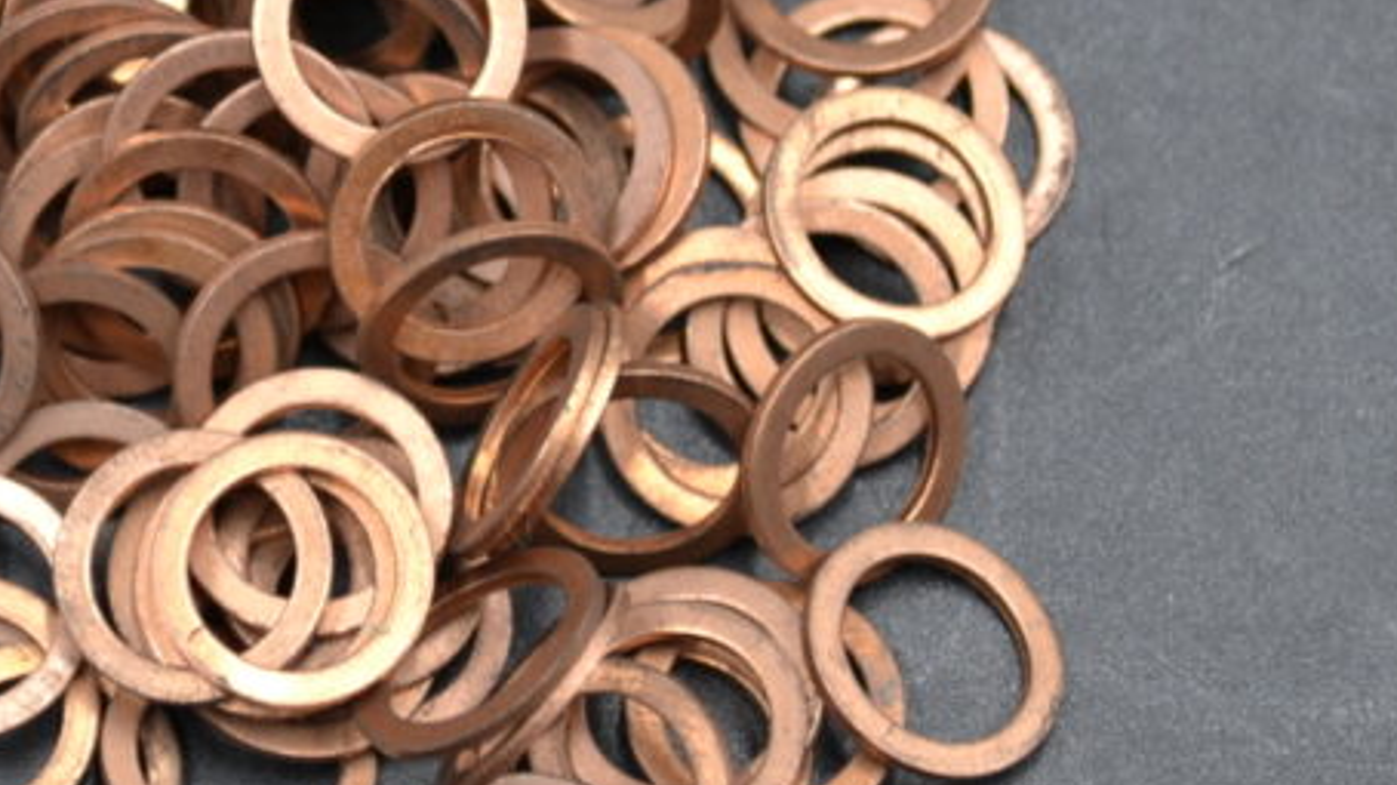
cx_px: 335
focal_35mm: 191
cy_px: 40
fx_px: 7073
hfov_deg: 11.3
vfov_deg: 6.3
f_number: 5.3
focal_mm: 46
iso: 400
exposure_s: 1/50
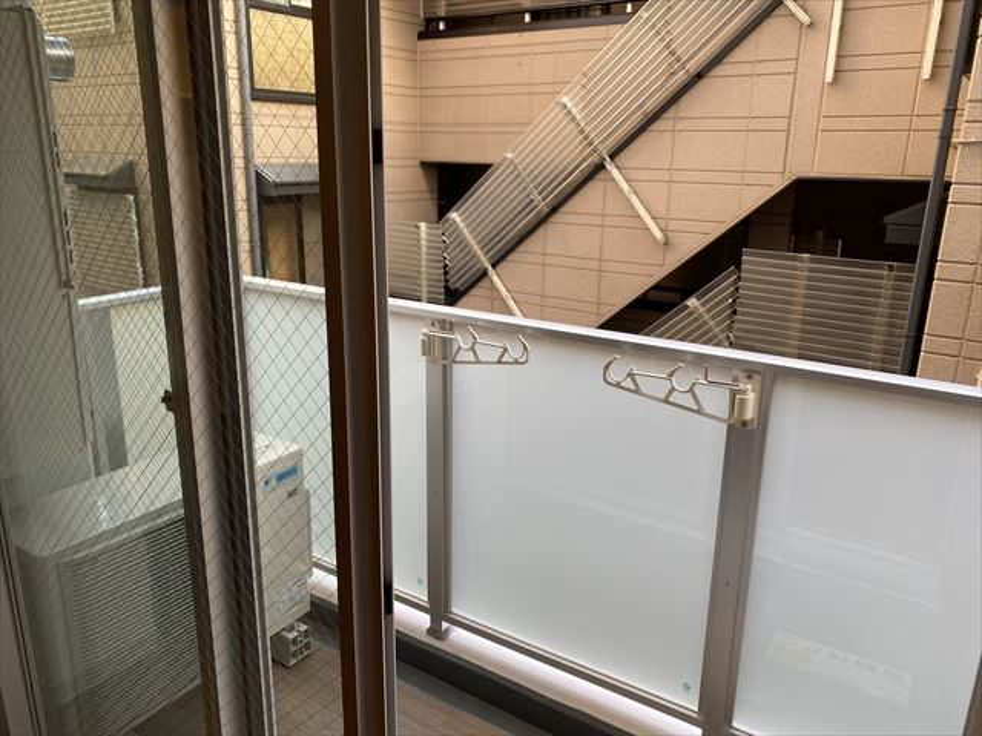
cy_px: 368
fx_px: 738
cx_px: 491
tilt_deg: -14.0
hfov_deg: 67.3
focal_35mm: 26
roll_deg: -0.8
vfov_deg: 53.1
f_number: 1.8
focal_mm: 4.25
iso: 64
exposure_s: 1/122
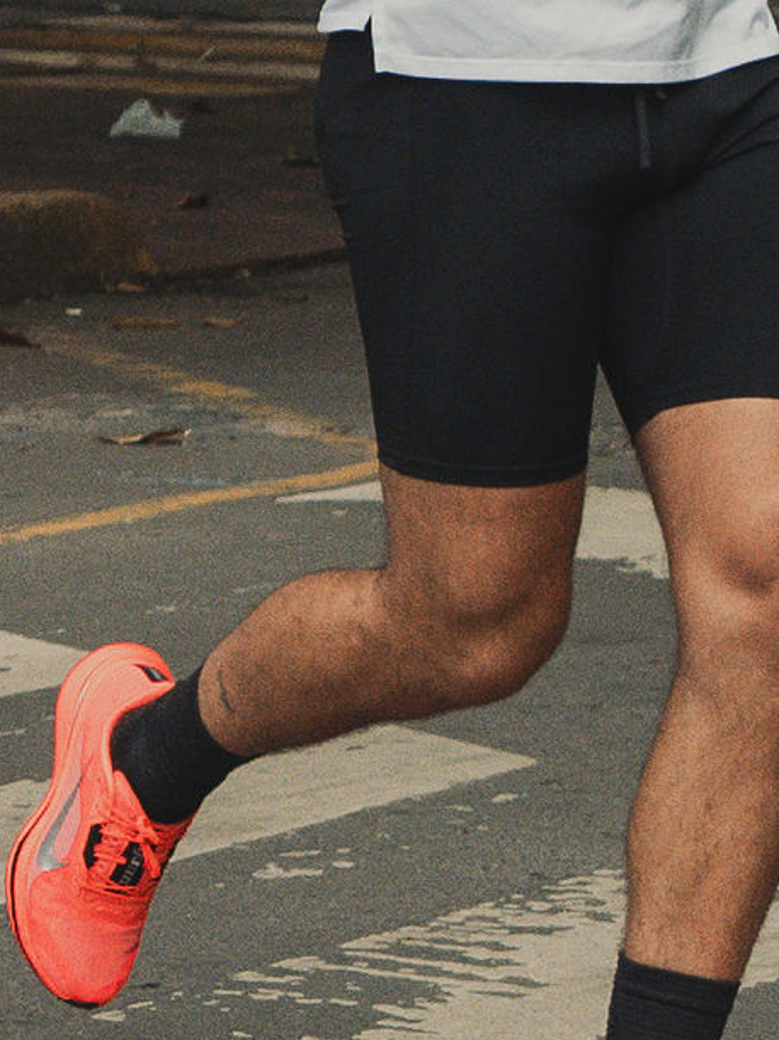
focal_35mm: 216
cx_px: -2071
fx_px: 6483
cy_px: -244
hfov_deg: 6.0
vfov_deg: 9.0
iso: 1000
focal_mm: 20
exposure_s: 1/1000
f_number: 3.2
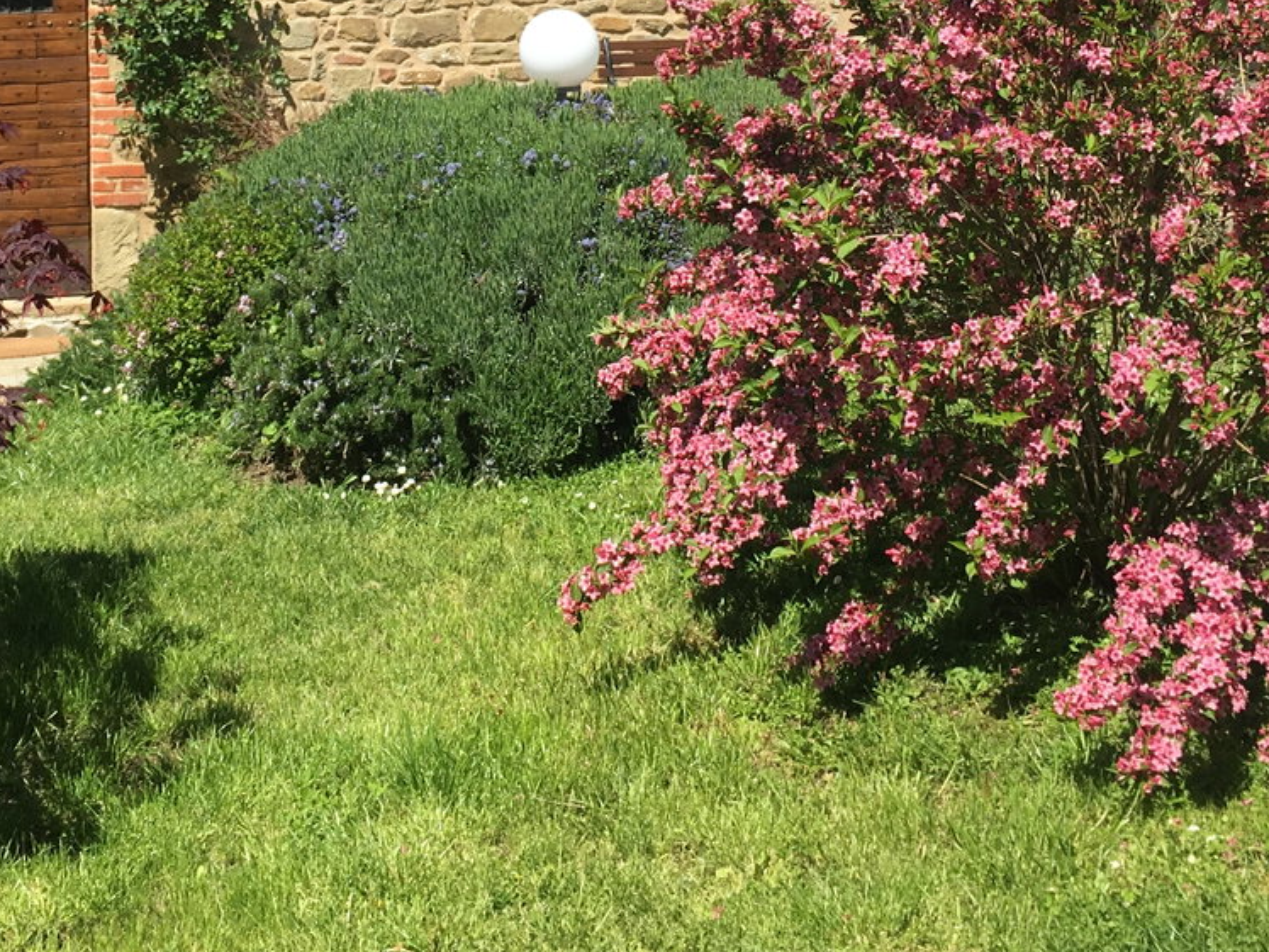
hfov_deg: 31.0
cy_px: -22
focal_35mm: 62
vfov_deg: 22.6
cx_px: 455
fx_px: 2273
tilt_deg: +0.0
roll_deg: +1.0
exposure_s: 1/1166
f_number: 2.2
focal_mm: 4.15
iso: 25
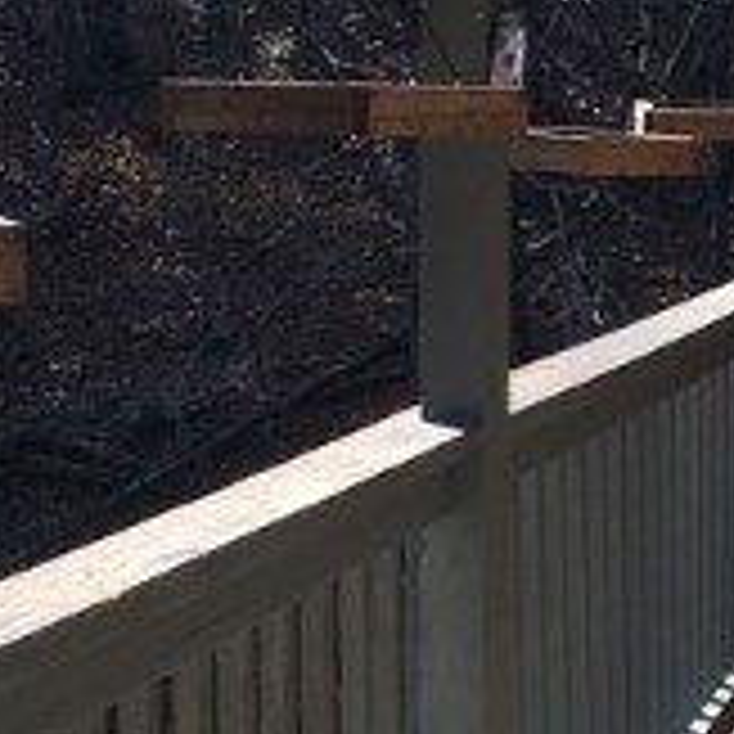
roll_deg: -0.1
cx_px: 1045
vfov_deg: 14.4
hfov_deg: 13.7
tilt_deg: -3.9
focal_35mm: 121
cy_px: 378
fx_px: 2903
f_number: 2.2
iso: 25
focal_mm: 4.15
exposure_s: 1/493
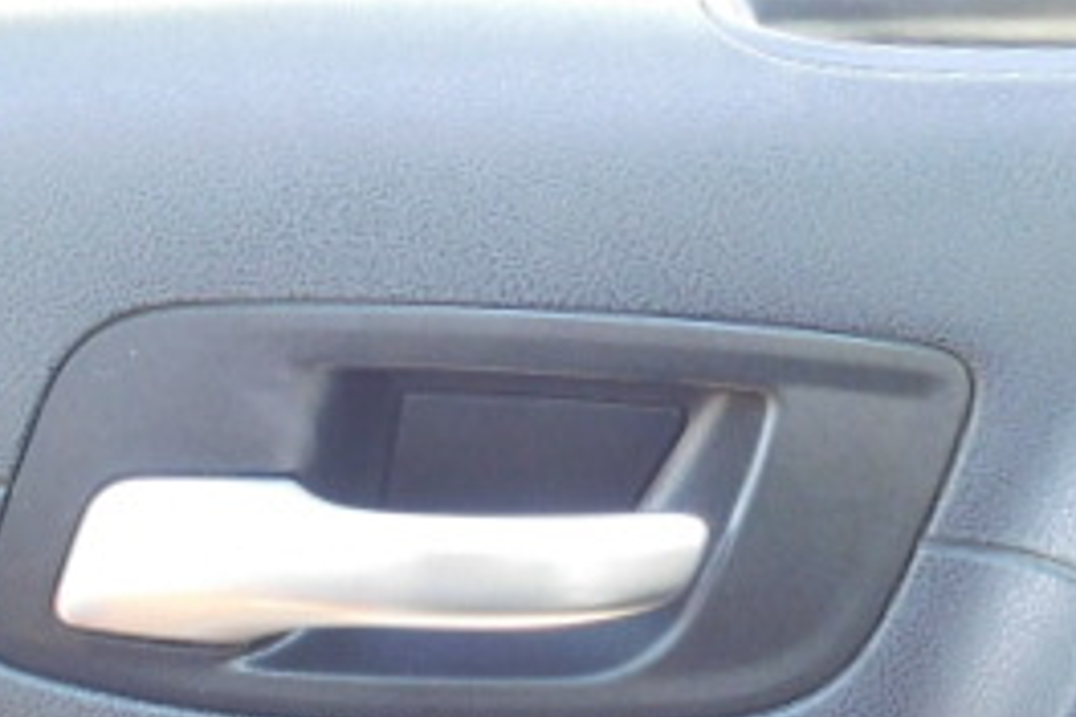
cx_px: 269
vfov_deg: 21.6
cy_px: 872
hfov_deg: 33.8
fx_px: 1733
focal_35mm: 58
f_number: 3
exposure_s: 1/30
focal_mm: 4
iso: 280
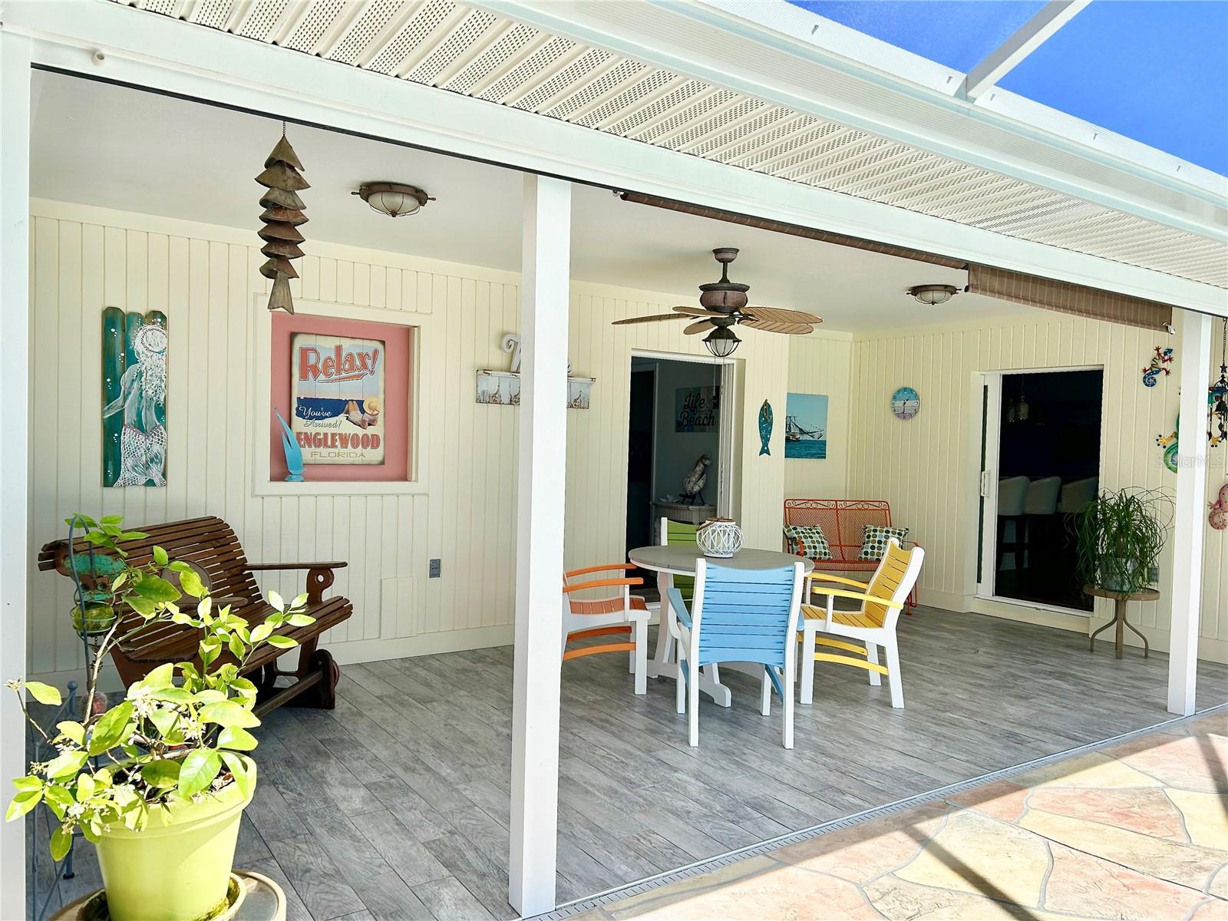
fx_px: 922
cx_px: 614
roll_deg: -1.0
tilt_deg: -1.5
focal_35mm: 26
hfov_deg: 67.3
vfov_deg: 53.1
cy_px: 460
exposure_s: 1/1597
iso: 50
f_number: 1.5
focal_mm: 5.7
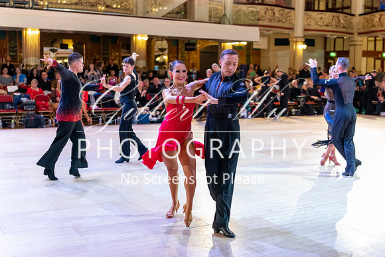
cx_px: 209
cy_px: 118
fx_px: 476
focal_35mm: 44
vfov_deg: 30.2
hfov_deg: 44.0
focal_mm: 41
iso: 4000
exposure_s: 1/500
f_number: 2.2
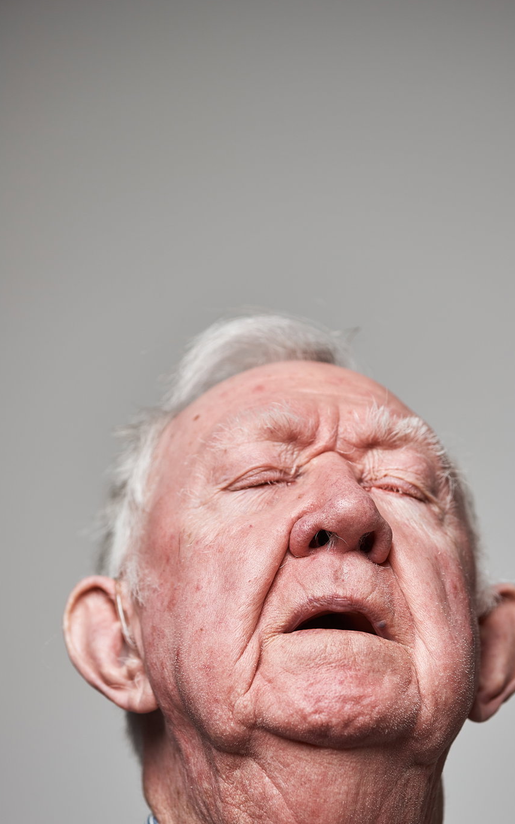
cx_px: 291
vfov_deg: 16.6
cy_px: 477
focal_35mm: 126
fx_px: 2830
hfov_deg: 10.4
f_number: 4
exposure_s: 1/160
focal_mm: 105
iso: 100
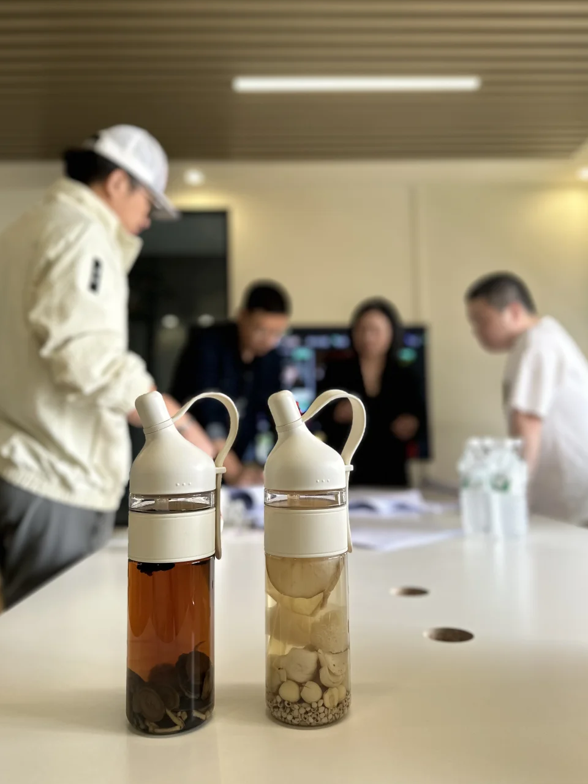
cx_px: 292
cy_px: 355
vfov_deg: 65.2
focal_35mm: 27
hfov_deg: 51.4
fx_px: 612
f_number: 1.78
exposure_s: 1/121
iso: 100
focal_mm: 6.86
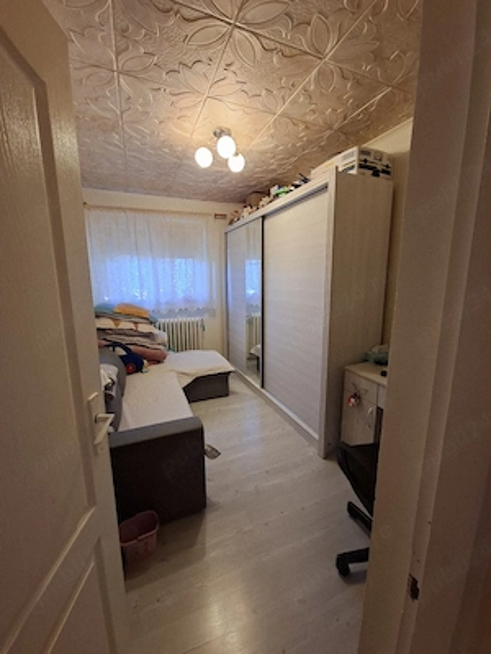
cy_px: 327
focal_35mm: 13
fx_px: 246
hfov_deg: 89.9
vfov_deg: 106.2
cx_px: 246
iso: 160
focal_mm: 1.74
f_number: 2.2
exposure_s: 1/50
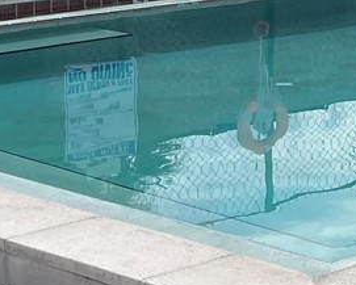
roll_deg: -0.1
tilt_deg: -4.4
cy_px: -54
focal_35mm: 144
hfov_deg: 12.1
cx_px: 669
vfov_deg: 10.6
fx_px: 1518
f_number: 1.6
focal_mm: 5.1
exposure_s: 1/4717
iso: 32
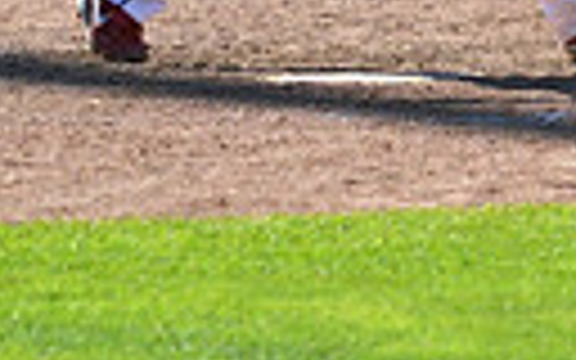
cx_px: 432
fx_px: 16754
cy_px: -338
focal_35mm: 1067
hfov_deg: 2.0
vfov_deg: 1.2
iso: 1000
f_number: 4.8
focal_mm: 155
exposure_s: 1/8000
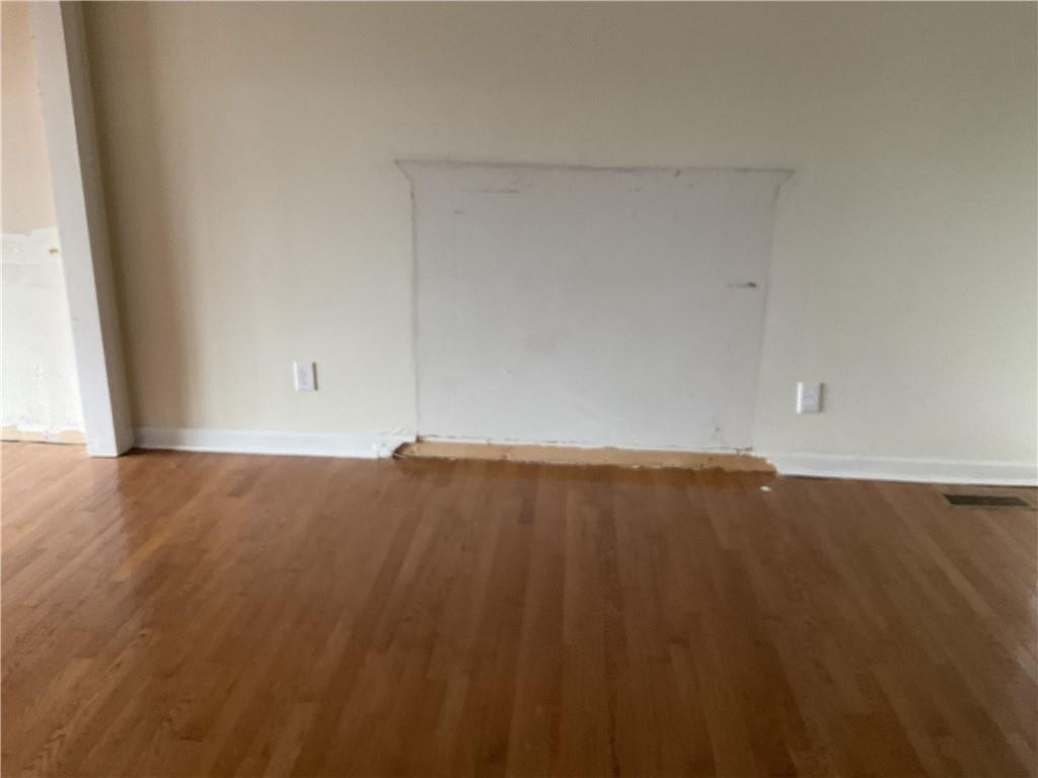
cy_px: 389
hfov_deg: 61.7
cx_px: 519
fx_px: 870
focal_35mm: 29
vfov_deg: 48.2
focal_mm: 3
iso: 160
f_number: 1.8
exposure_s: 1/60
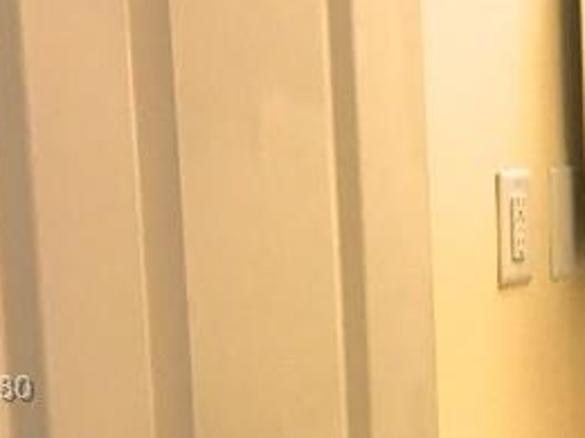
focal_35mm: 114
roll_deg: +1.3
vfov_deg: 12.9
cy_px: 391
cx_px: 727
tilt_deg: -9.4
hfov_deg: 16.5
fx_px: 1927
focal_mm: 4.15
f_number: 2.2
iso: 25
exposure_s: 1/30
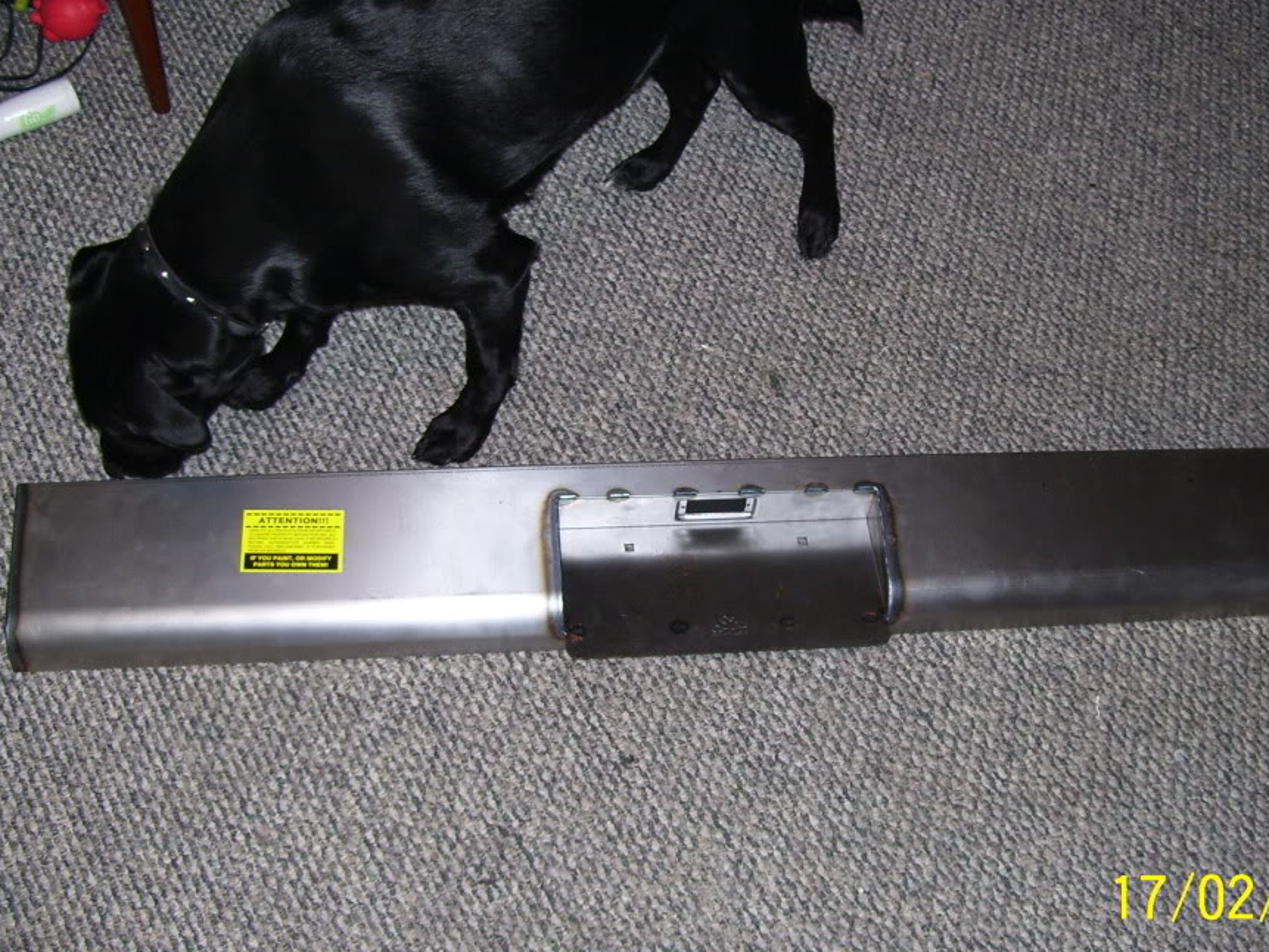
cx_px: 724
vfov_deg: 32.9
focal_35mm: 44
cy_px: 470
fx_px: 1613
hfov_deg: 42.8
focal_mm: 6
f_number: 2.7
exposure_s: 1/60
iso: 80
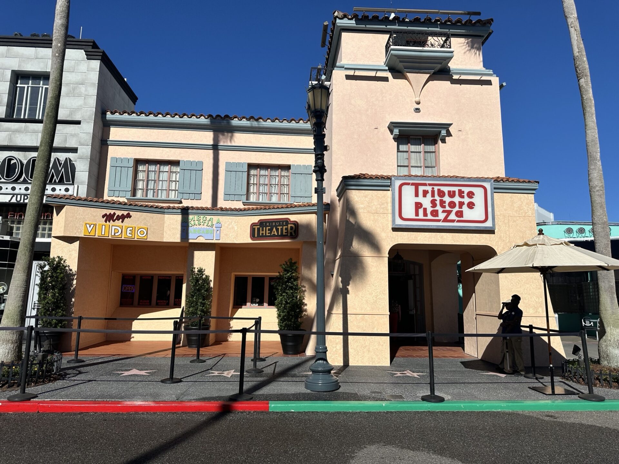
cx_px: 310
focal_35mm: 24
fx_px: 429
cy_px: 232
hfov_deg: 71.6
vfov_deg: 56.8
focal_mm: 6.86
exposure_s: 1/8929
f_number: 1.78
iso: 80
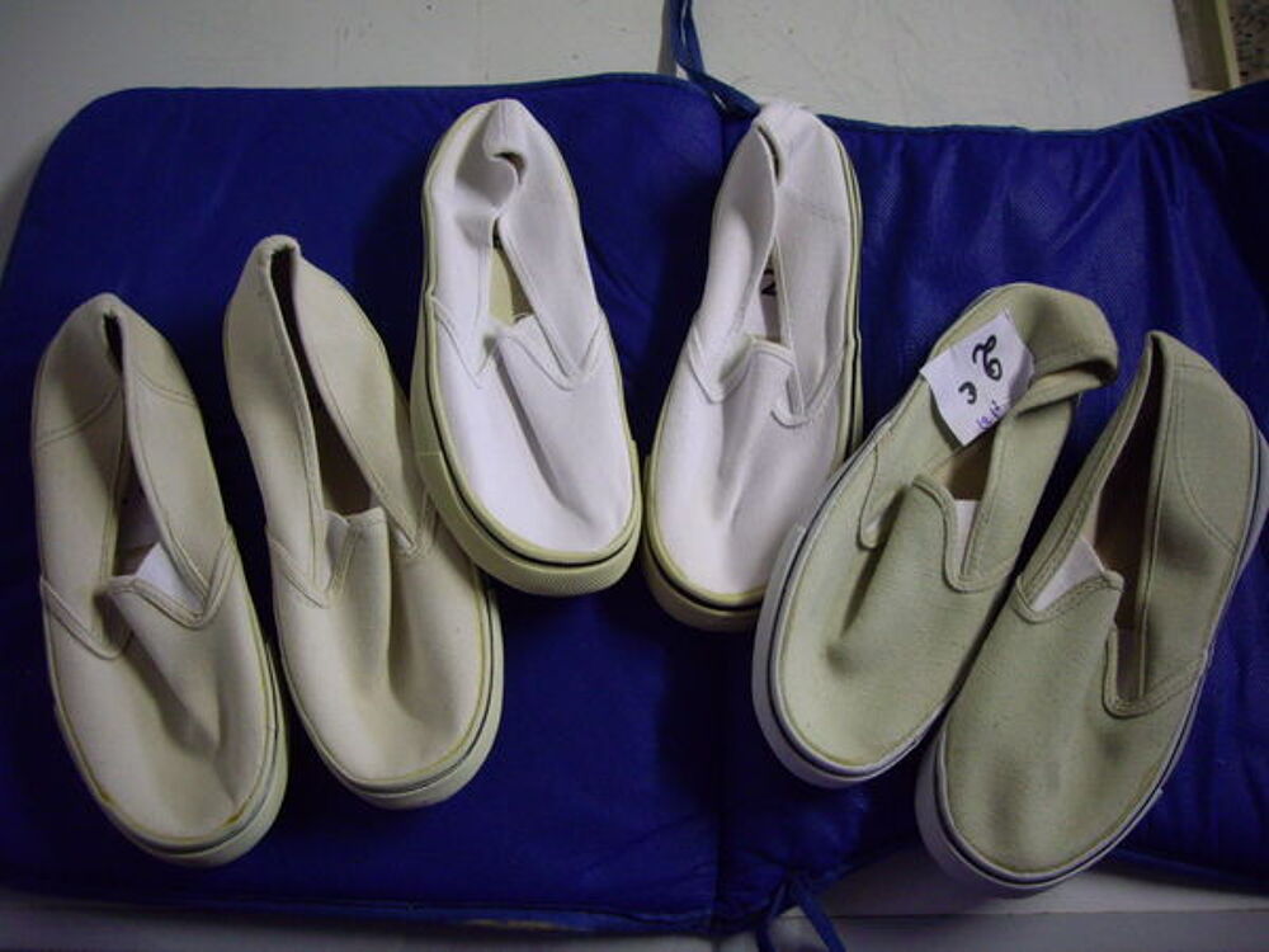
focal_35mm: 38
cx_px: 634
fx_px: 1393
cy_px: 476
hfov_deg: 49.0
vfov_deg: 37.7
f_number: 2.7
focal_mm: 6.2
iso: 200
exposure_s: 1/20
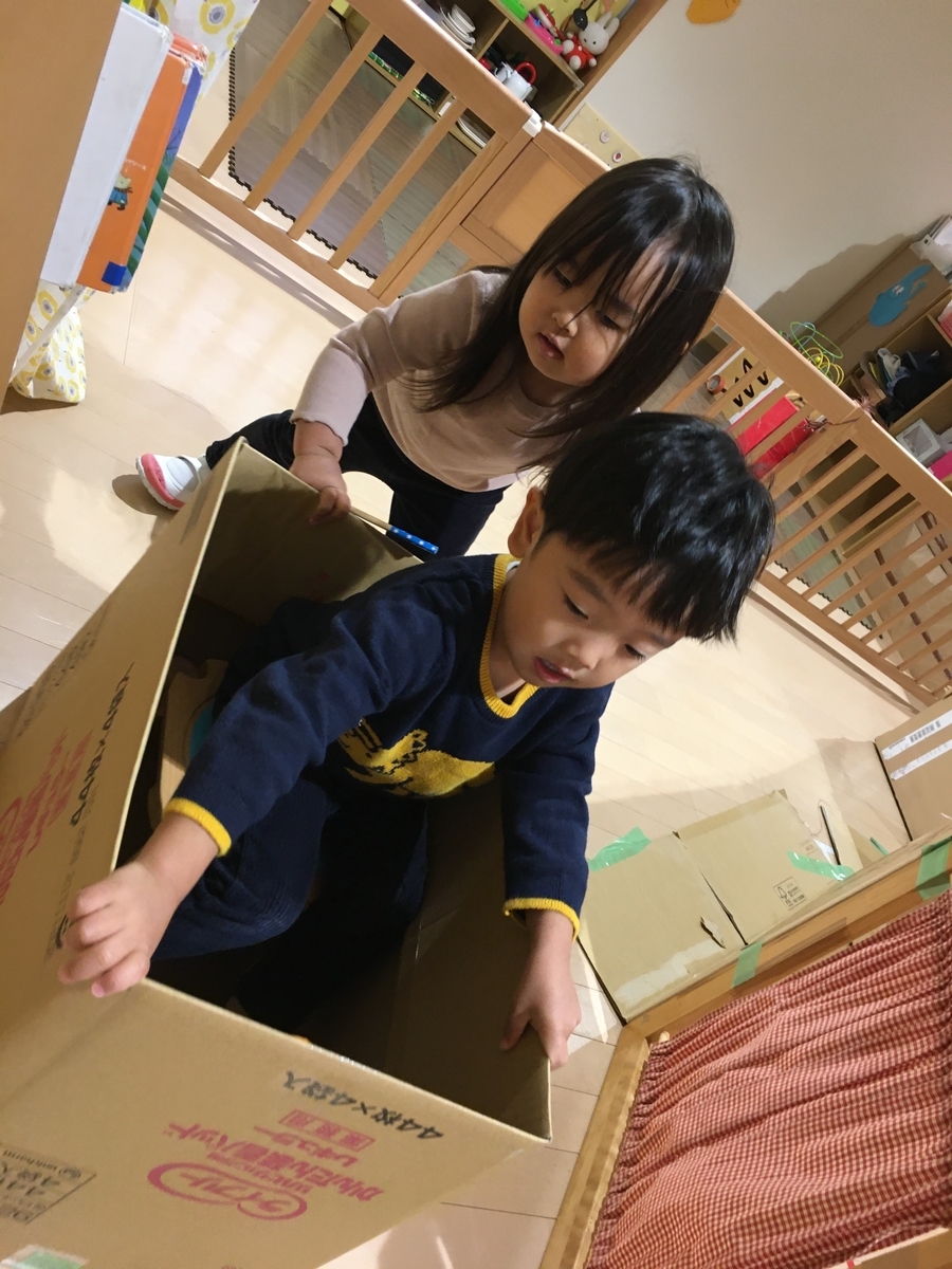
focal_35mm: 29
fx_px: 1063
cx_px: 476
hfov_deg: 48.2
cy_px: 634
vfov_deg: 61.7
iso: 100
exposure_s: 1/30
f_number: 2.2
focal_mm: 4.15
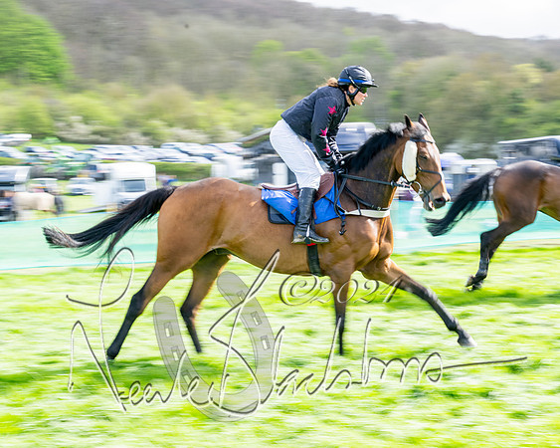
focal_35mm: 79
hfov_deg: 24.1
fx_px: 1307
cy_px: 224
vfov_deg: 19.4
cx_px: 336
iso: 200
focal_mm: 70
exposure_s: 1/80
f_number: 11
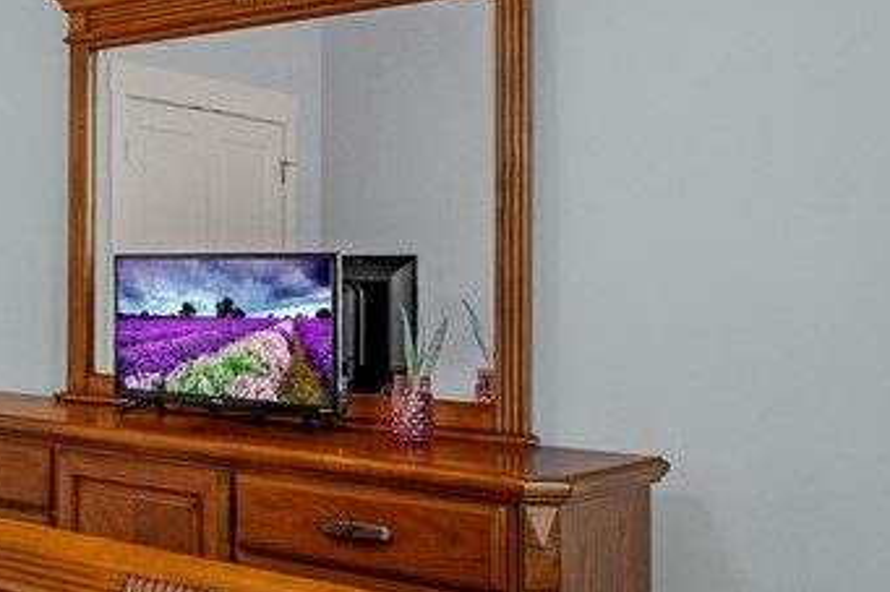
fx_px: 1300
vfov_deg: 25.7
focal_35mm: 53
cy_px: 286
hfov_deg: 31.0
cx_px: -211
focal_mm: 11
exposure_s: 1/2
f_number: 7.1
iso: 100
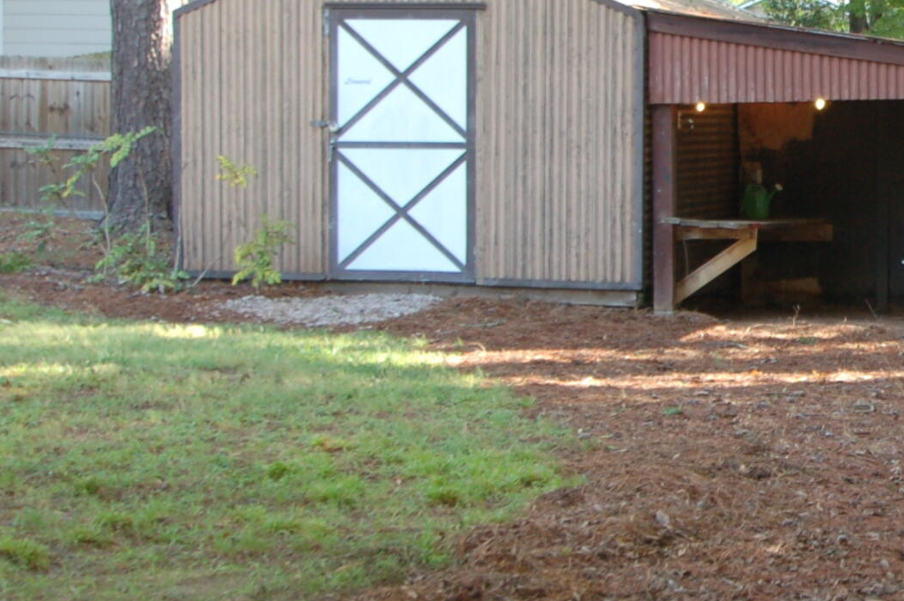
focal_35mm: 86
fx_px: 2157
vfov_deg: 15.8
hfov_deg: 21.8
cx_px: 1114
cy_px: 174
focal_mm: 20
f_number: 4.5
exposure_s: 1/80
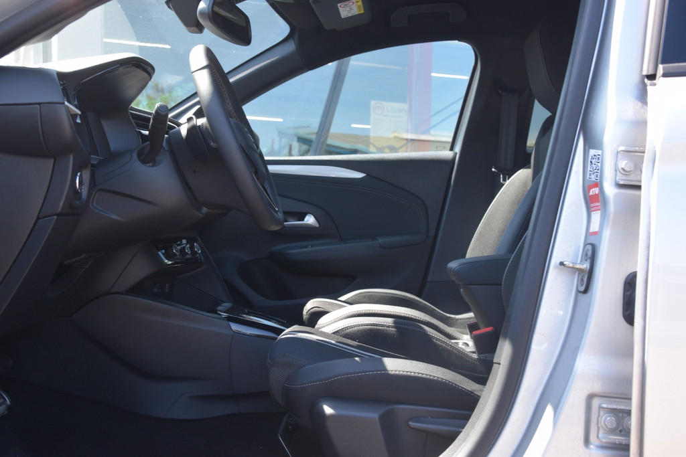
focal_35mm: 45
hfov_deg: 43.6
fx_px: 858
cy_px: 228
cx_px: 343
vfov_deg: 29.9
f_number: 6.3
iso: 400
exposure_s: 1/160
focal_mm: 30
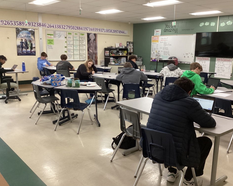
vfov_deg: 44.5
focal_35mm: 33
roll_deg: -1.8
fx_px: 228
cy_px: 92
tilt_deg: -12.4
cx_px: 126
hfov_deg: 54.2
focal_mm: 3.3
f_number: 2.4
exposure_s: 1/40
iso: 320
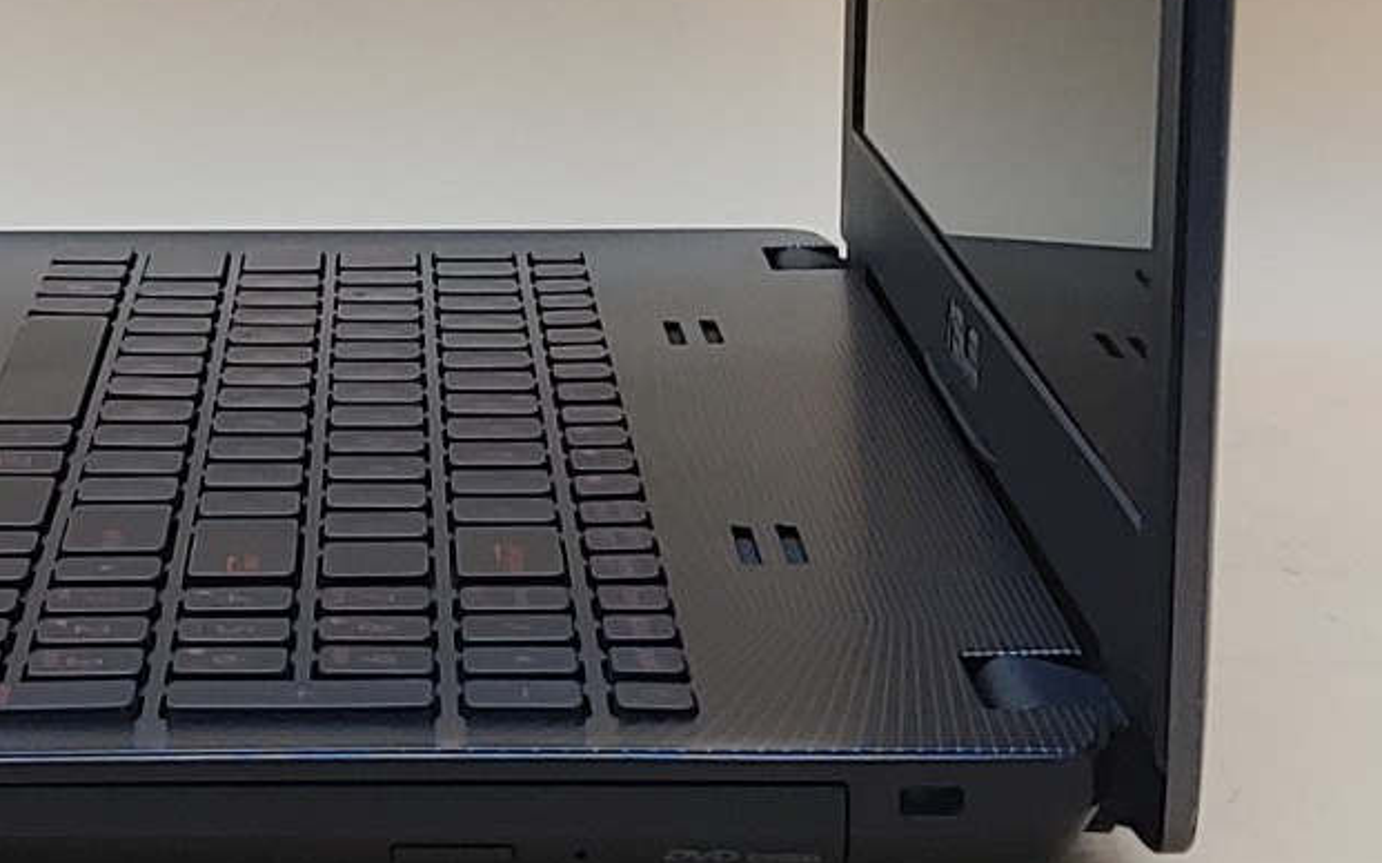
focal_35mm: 113
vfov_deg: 11.4
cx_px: 138
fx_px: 4256
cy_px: -149
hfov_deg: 18.2
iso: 50
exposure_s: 1/108
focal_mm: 4.36
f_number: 1.8
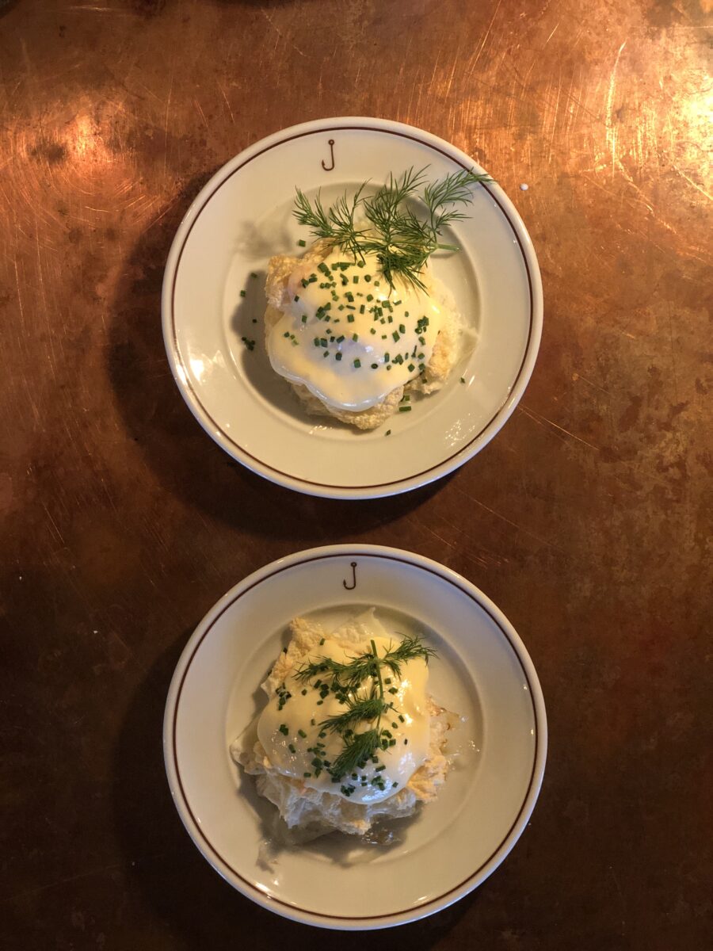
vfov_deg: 36.8
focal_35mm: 52
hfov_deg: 28.0
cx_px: 356
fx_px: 1428
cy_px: 476
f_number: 2.4
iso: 160
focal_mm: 6
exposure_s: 1/14
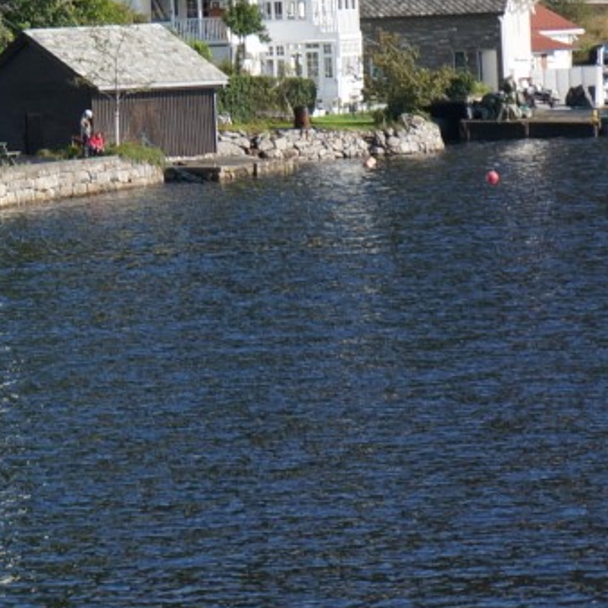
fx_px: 4789
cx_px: -536
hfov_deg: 7.0
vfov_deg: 7.2
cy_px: -143
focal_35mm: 241
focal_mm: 40
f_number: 8
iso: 100
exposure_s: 1/160
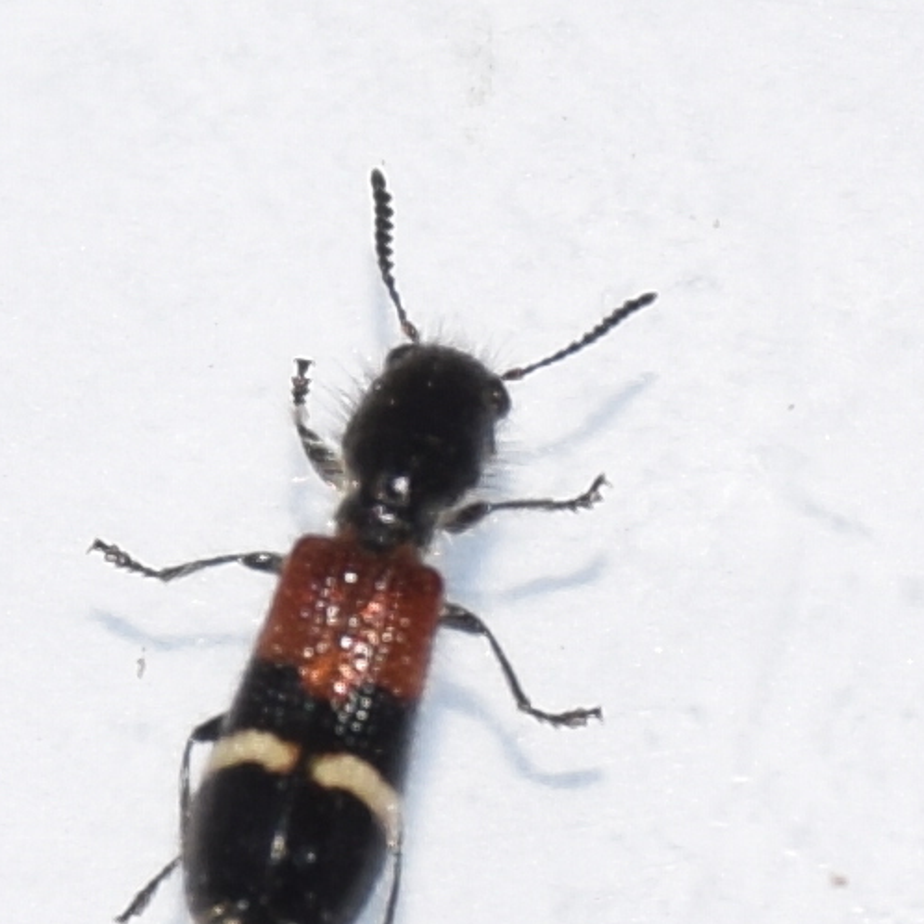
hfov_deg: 5.1
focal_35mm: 344
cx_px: 377
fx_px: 10389
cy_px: 564
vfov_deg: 5.1
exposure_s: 1/160
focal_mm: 140
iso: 100
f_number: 11
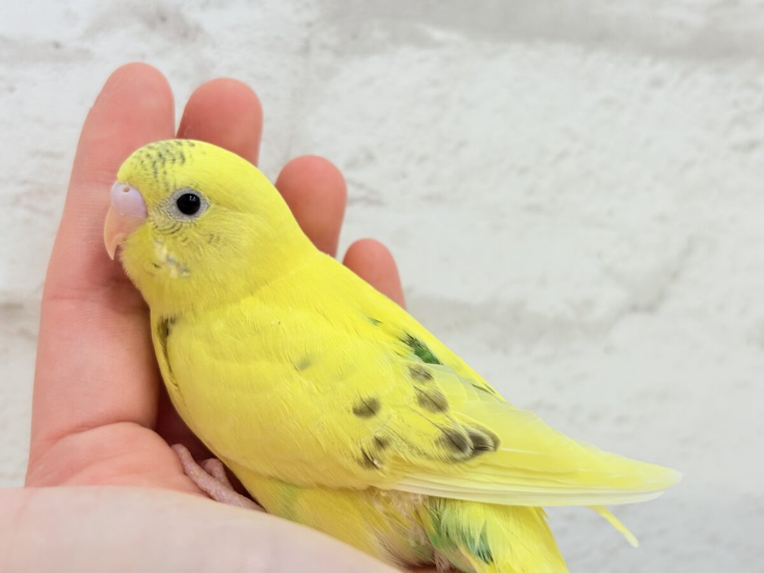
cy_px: 286
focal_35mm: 52
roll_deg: -4.8
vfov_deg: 28.0
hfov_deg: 36.8
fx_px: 1148
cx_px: 382
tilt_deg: -8.2
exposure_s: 1/100
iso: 64
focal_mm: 5.96
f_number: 1.6
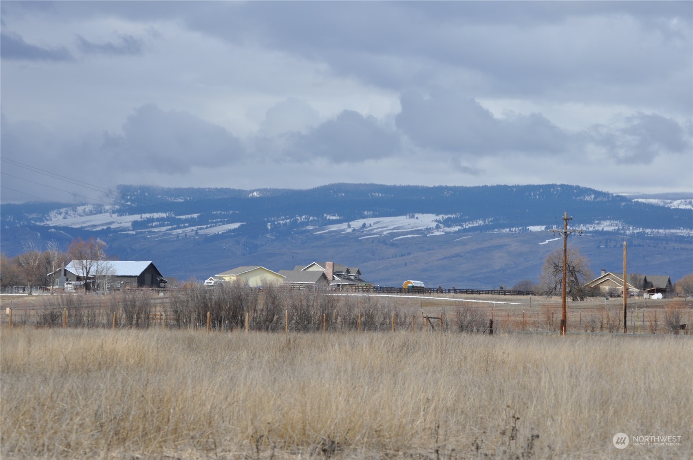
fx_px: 2826
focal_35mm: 147
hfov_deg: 14.0
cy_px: 230
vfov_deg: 9.3
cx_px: 346
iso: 200
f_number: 9
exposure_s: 1/320
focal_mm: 98
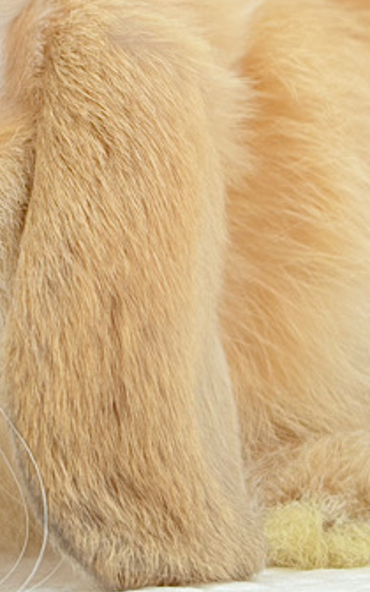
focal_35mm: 105
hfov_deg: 12.3
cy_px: 203
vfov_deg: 19.8
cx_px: -11
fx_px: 1694
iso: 80
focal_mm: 5.96
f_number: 1.6
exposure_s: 1/50
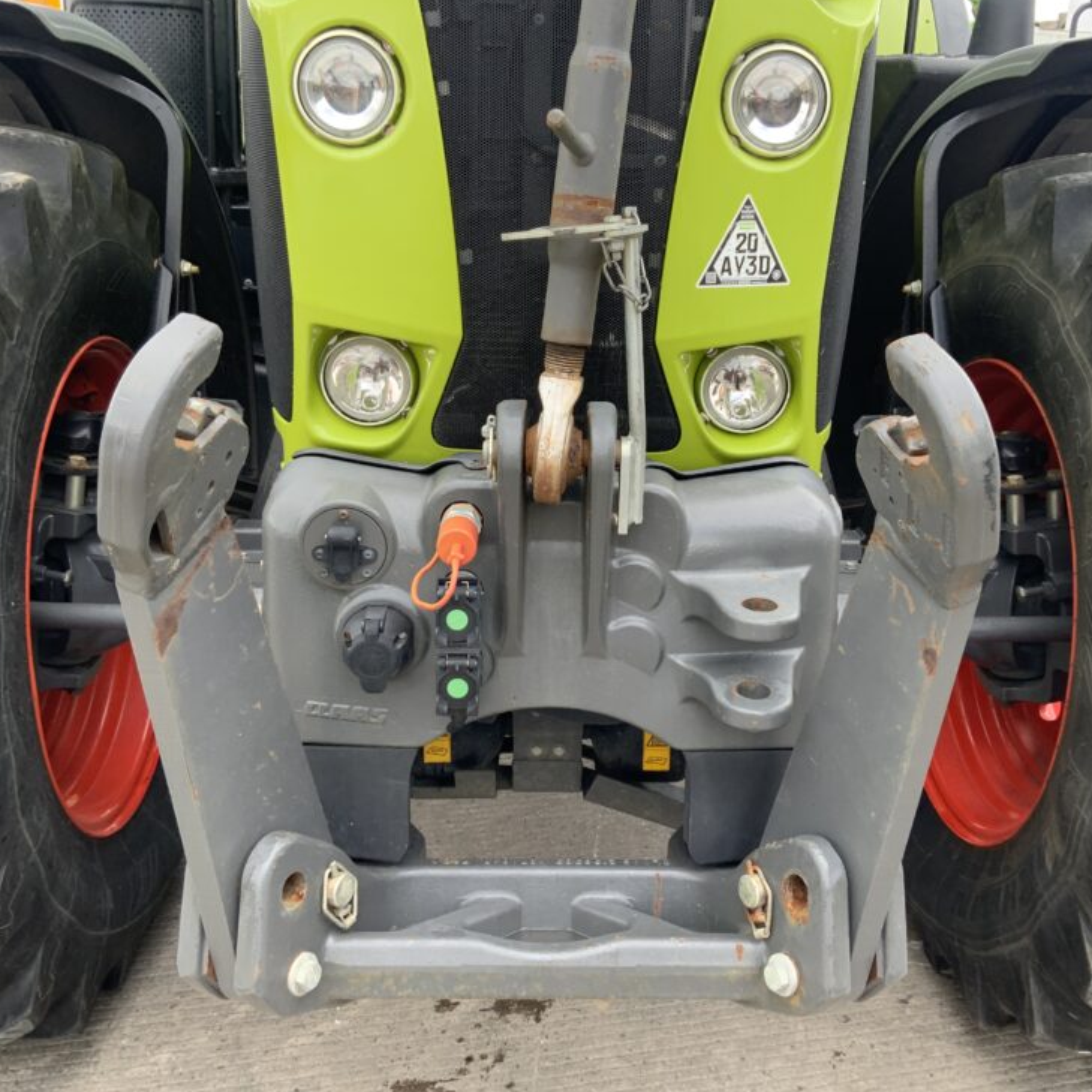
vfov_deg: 46.0
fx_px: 1285
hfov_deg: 46.0
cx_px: 599
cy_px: 566
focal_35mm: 36
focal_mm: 3
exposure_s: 1/122
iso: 20
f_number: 1.8
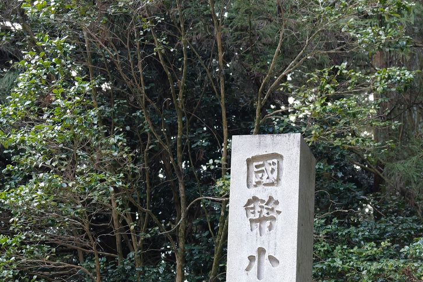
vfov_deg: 11.0
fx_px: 1420
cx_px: 517
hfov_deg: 16.2
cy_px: 374
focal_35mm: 121
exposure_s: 1/80
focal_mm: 43
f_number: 2
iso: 160
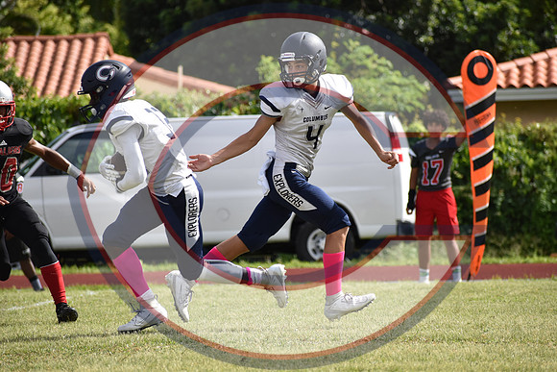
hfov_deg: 6.2
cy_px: 186
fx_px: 5107
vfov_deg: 4.2
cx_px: 278
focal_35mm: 330
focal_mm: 220
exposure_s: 1/1600
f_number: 6.3
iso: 400
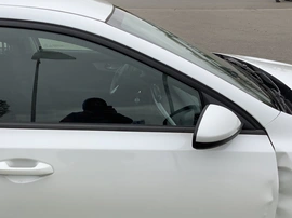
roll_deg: +0.5
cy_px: 151
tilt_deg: -24.9
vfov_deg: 31.1
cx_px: 112
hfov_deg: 41.0
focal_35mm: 46
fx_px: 388
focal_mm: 3.3
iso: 25
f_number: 2.4
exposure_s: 1/296
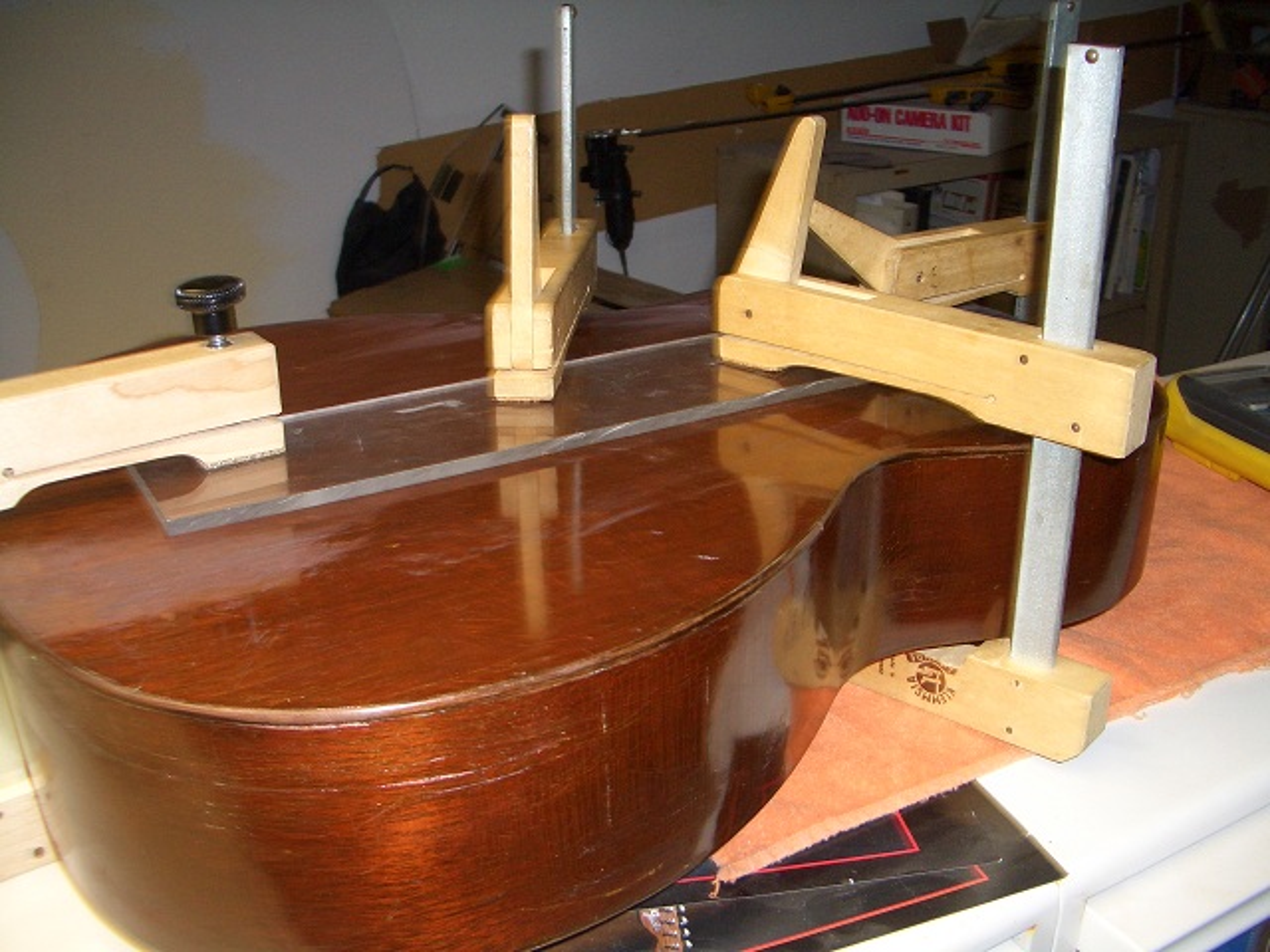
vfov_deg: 40.7
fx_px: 1284
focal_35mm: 35
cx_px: 635
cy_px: 476
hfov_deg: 52.6
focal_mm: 5.8
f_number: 2.6
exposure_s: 1/60
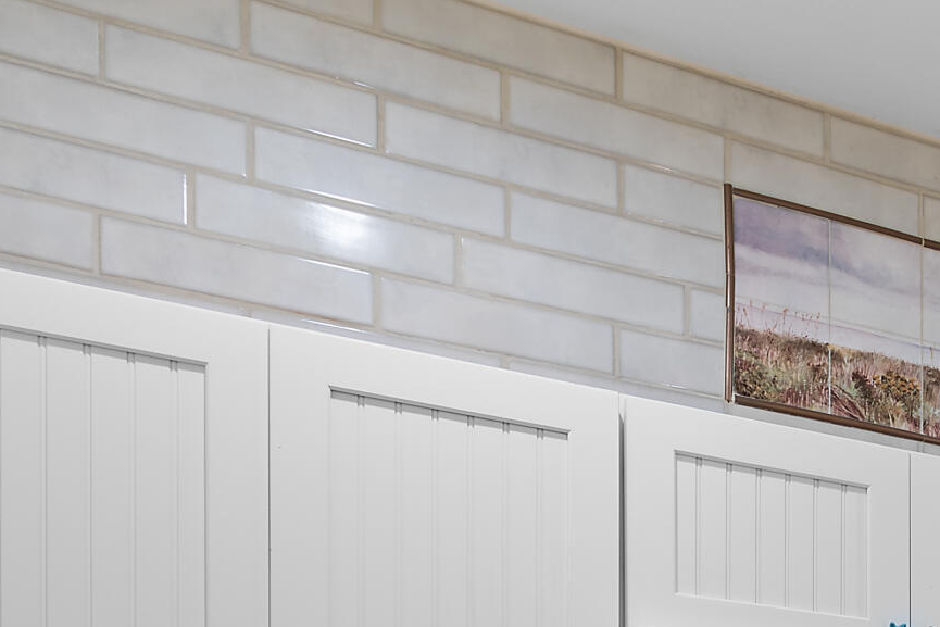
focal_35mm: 52
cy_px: 955
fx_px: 1358
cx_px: 1093
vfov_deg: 21.5
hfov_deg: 32.4
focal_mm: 10
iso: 100
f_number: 4.5
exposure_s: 1/3
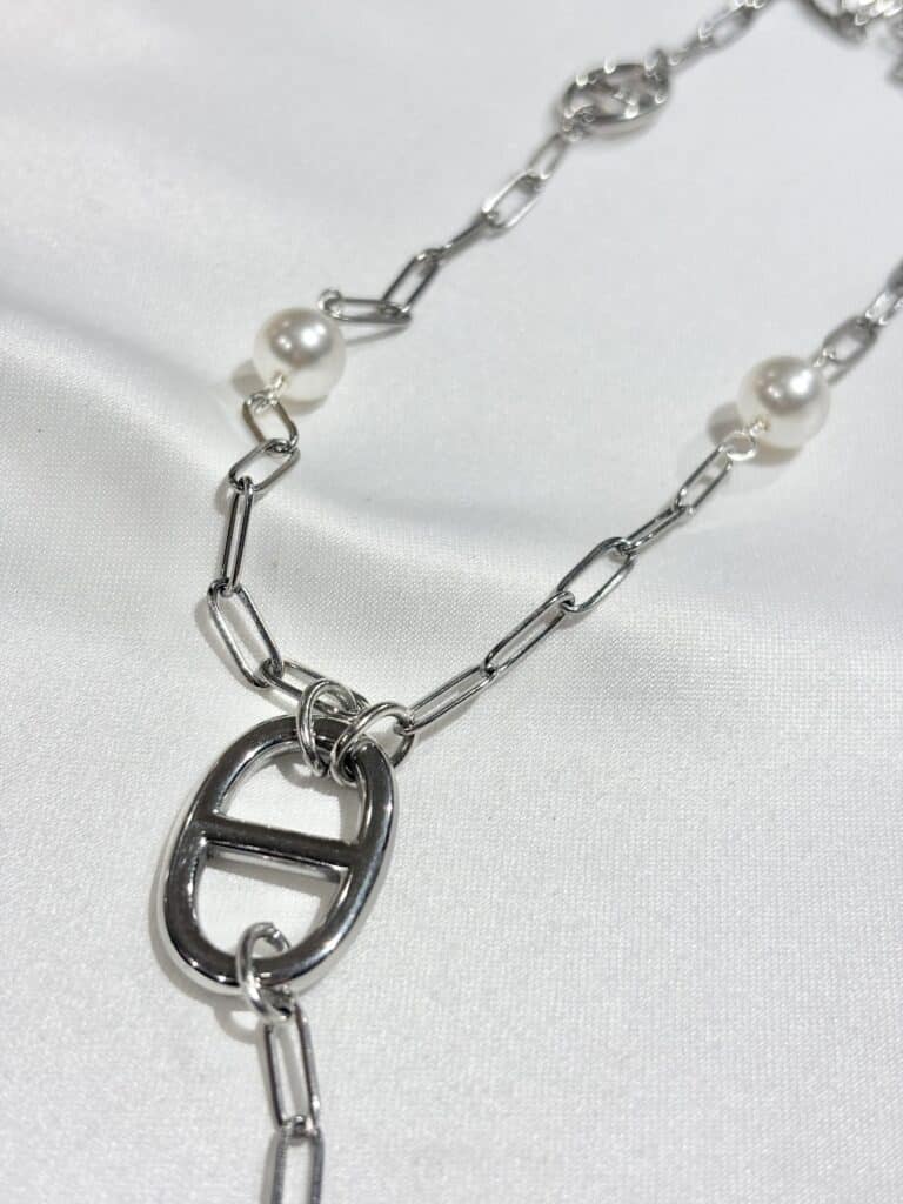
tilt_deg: -46.3
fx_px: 1809
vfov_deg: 36.8
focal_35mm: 52
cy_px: 602
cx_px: 452
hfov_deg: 28.0
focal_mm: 5.96
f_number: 1.6
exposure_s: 1/368
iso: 32
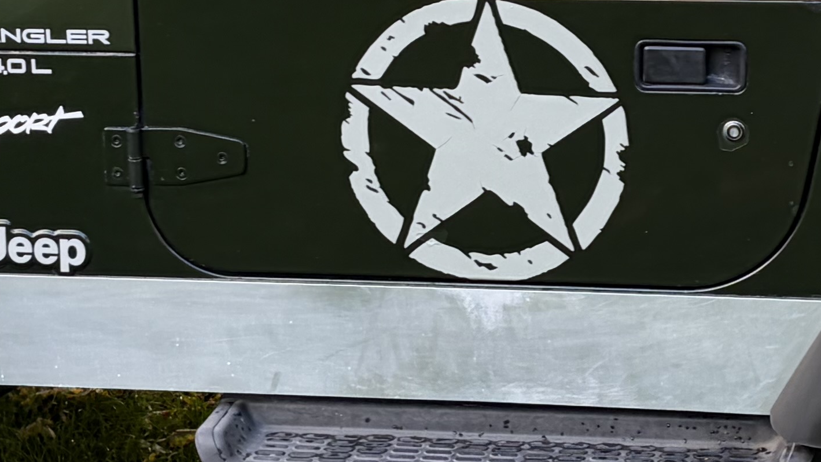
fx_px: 2482
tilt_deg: -9.6
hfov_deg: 18.7
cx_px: 533
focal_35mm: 114
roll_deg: -0.5
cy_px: 114
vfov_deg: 10.6
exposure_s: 1/122
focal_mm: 5.96
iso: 64
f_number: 1.6
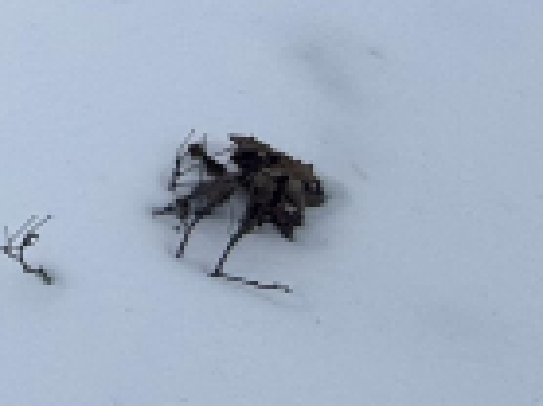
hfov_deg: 18.9
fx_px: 1050
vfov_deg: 18.5
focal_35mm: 67
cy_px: -262
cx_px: -525
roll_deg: +6.1
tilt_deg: -16.3
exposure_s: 1/638
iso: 50
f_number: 2.2
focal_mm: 2.22
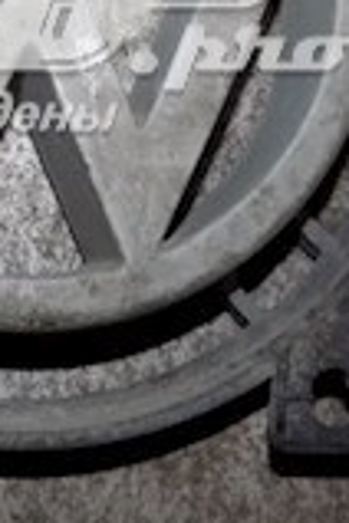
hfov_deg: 14.0
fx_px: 1396
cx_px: -13
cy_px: 20
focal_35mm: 96
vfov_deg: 20.7
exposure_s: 1/30
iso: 200
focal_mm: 4
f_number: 3.1
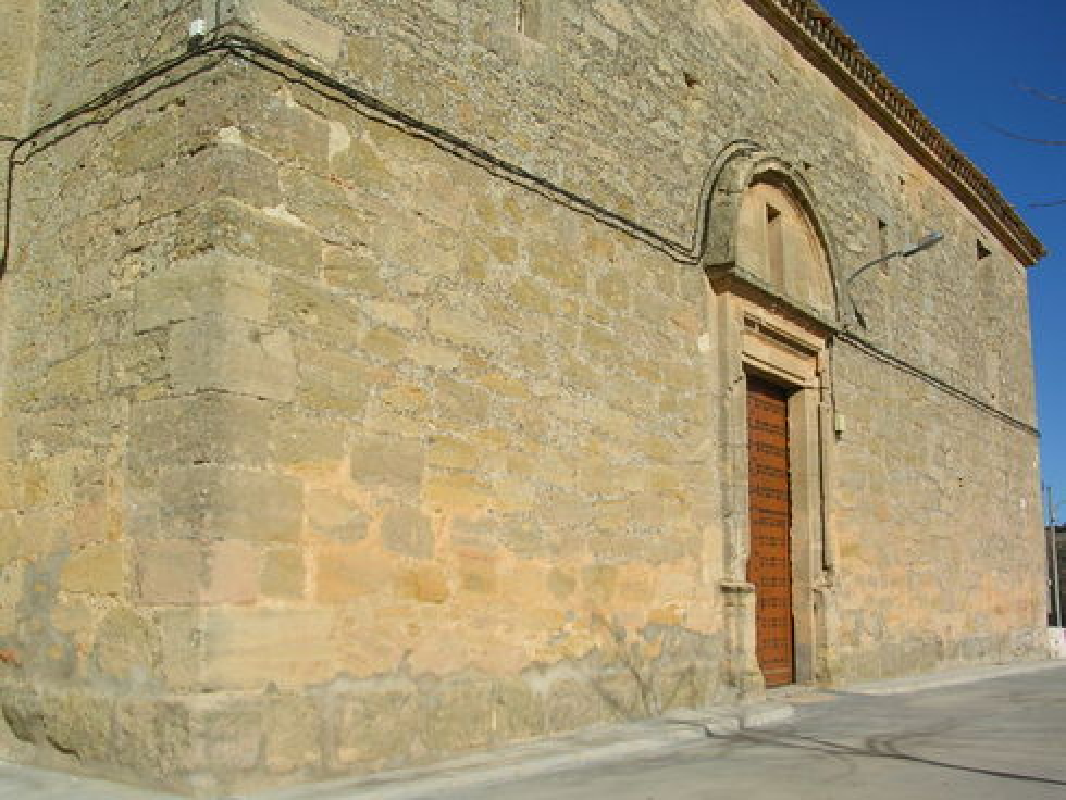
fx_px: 1171
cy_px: 400
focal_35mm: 38
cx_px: 533
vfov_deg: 37.8
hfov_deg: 49.0
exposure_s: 1/548
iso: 50
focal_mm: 5.8
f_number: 5.6
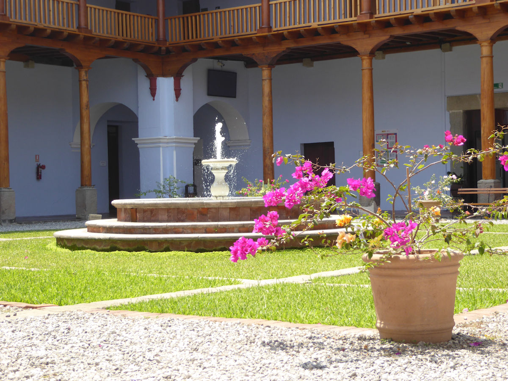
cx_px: 254
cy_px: 190
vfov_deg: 21.0
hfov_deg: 27.8
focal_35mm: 70
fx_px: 1027
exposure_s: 1/200
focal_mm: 12.5
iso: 100
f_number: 4.5
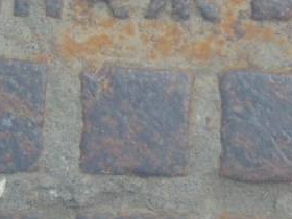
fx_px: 2607
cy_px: -88
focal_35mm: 309
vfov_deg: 4.8
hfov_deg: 6.4
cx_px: 79
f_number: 3.9
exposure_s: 1/320
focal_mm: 19.4
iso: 80
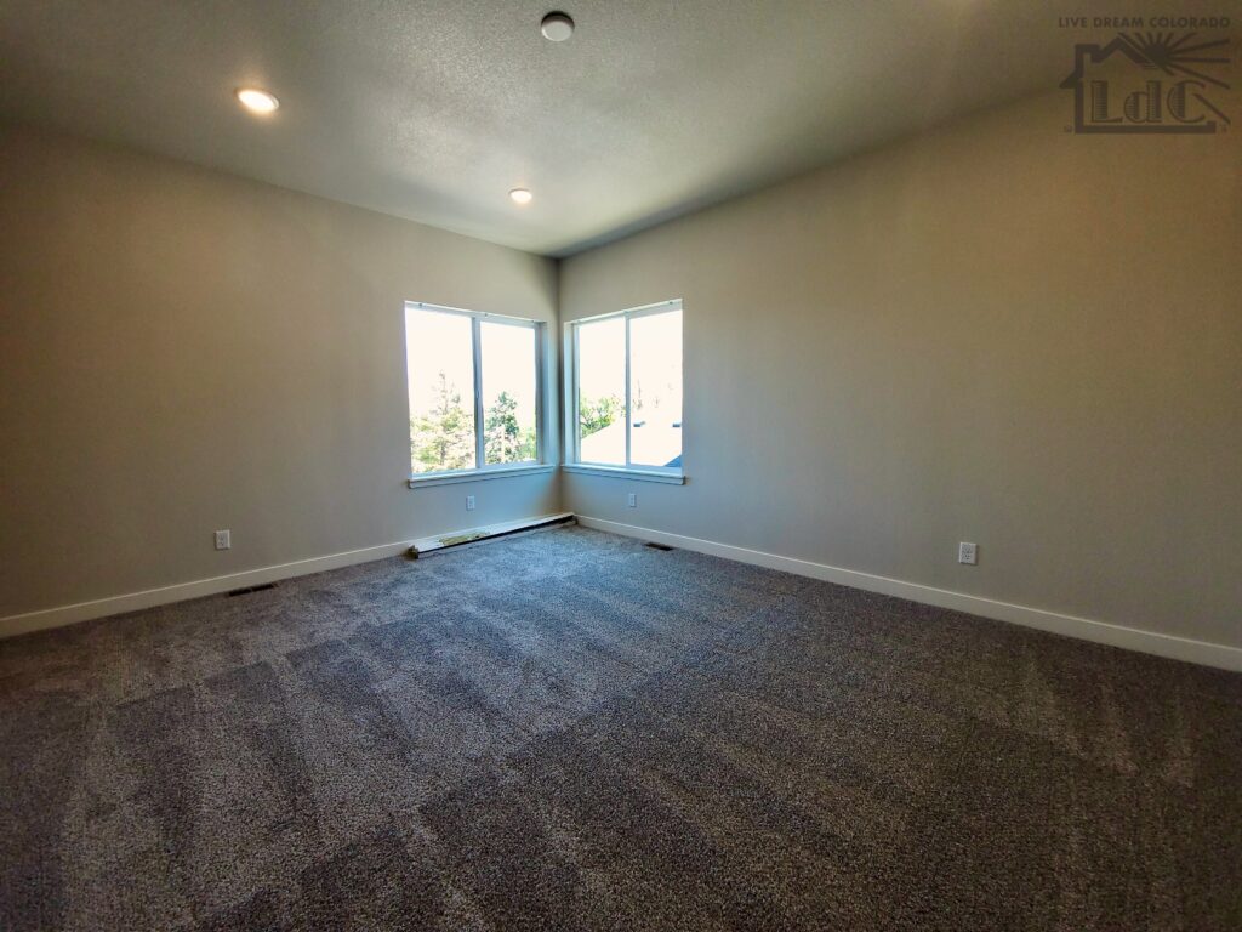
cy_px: 466
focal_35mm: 13
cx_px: 621
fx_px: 466
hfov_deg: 106.2
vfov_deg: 89.9
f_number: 2.2
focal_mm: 1.74
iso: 40
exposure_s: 1/60
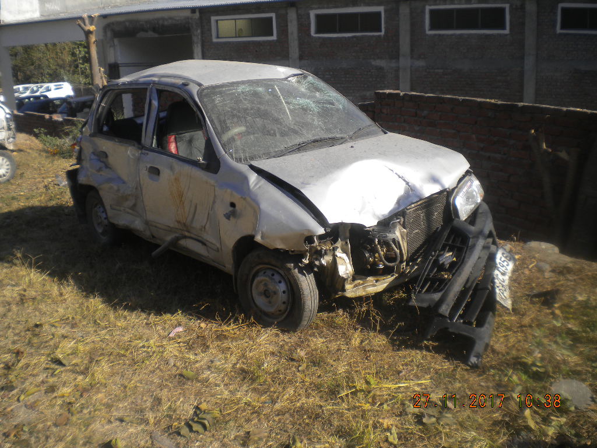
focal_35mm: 35
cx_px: 298
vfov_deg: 40.7
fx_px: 604
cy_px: 224
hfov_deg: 52.6
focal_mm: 6.3
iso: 80
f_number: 4.6
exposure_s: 1/520
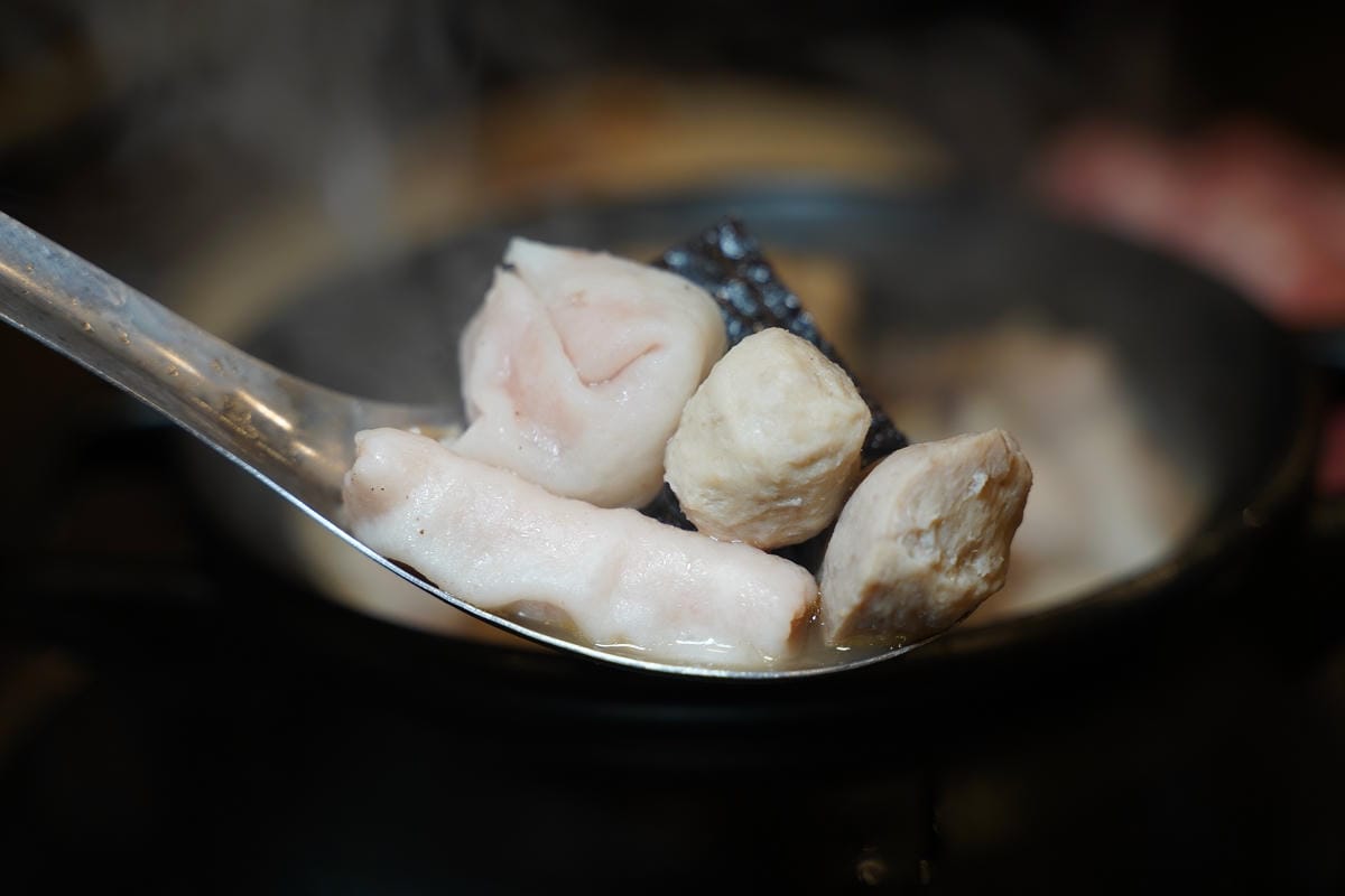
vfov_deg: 18.2
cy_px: 448
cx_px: 672
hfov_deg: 27.0
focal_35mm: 75
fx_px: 2802
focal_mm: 75
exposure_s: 1/80
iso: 250
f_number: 4
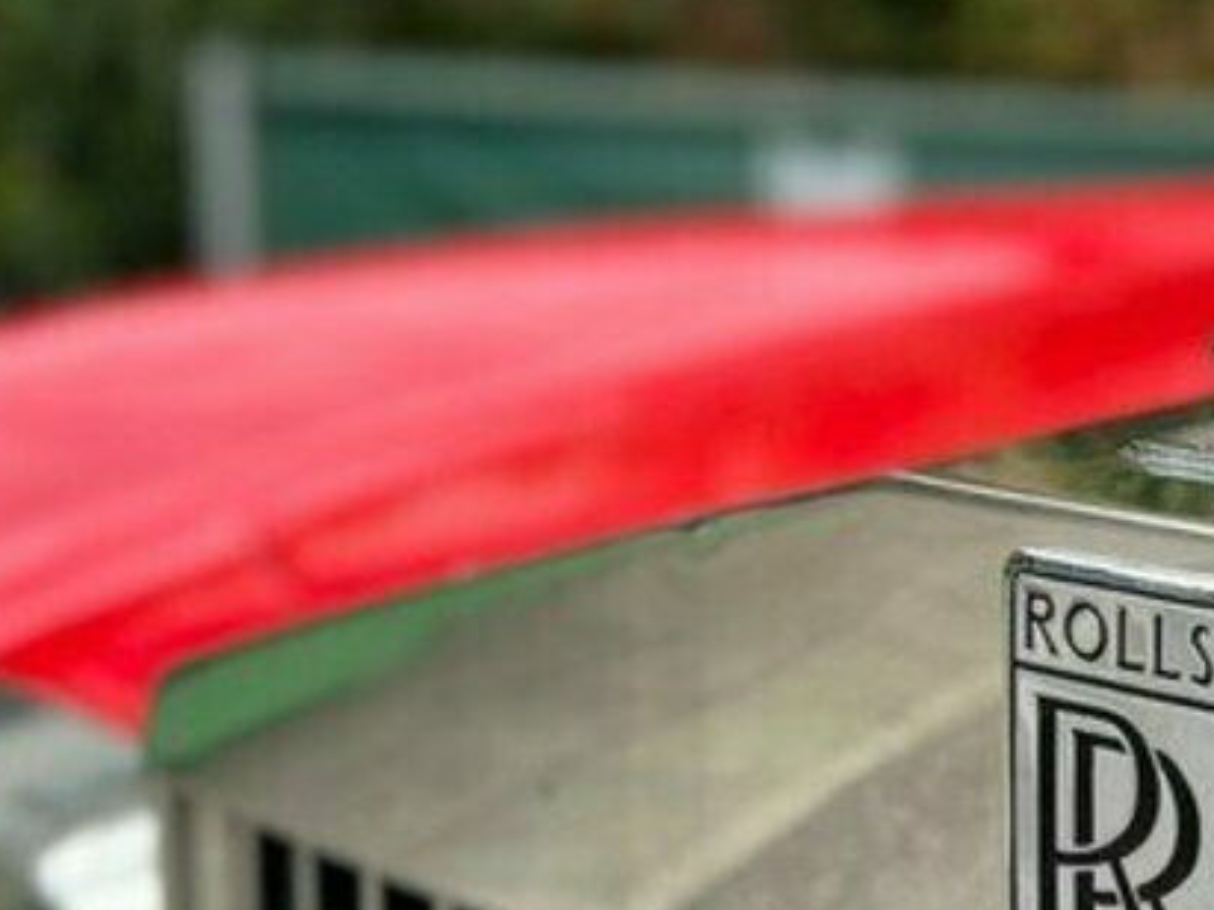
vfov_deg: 19.3
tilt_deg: -8.8
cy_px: 600
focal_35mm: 76
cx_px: 1117
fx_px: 2665
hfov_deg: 24.8
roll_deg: -1.1
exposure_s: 1/1431
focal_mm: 5.7
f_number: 1.5
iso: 50
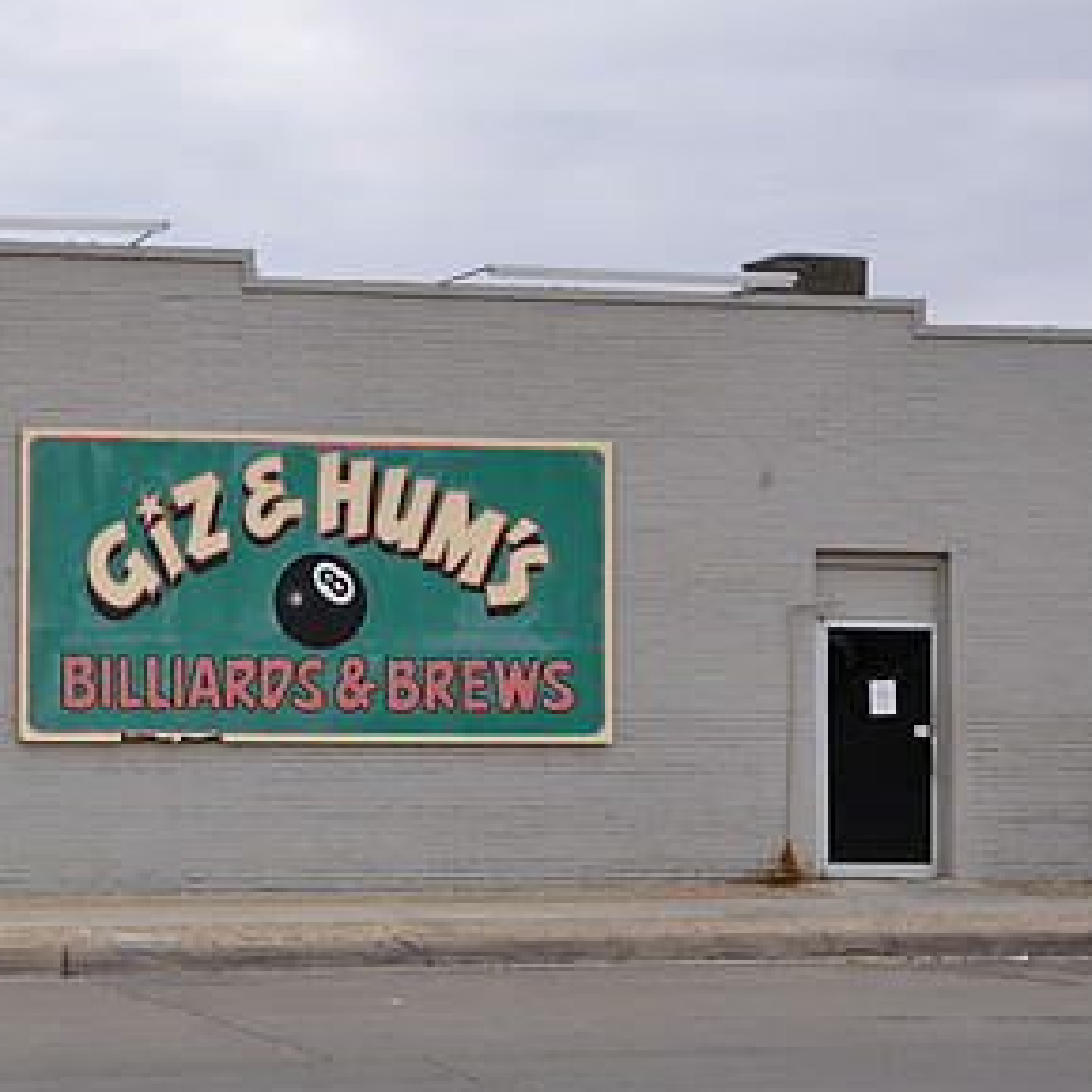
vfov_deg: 19.9
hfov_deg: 19.5
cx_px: 68
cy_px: 565
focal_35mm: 87
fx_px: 3105
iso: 200
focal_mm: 34
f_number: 9
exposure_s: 1/320
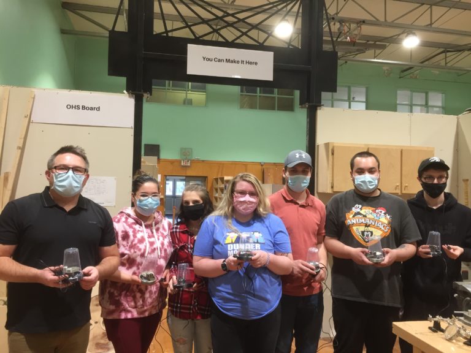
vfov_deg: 48.2
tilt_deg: +2.4
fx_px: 395
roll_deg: -0.9
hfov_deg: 61.7
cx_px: 236
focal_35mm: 29
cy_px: 176
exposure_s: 1/30
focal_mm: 4.15
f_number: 2.2
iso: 80
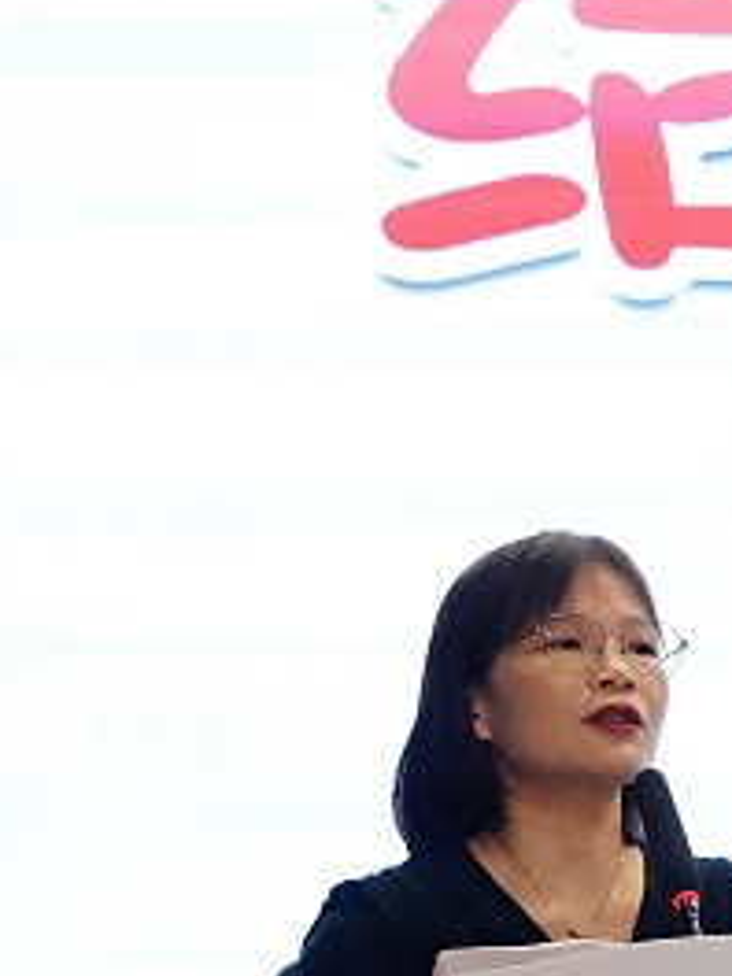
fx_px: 9530
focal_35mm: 338
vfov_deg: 5.9
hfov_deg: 4.4
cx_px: 1216
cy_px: 821
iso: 4000
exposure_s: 1/100
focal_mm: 93
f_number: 5.6
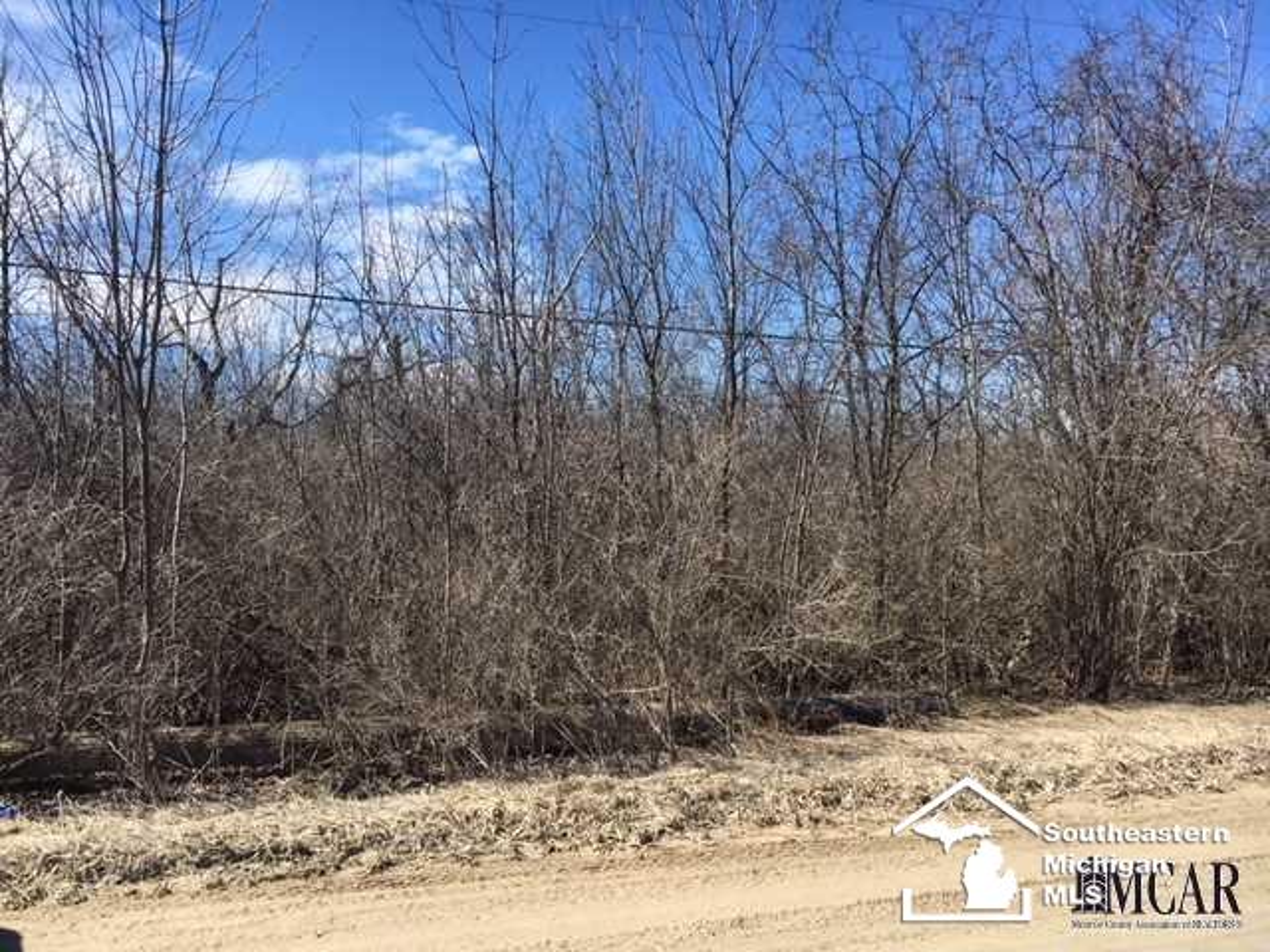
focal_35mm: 29
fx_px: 1064
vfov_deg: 48.2
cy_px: 476
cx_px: 635
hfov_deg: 61.7
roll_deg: +1.3
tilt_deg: +1.8
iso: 25
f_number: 2.2
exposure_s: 1/1202
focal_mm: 4.15
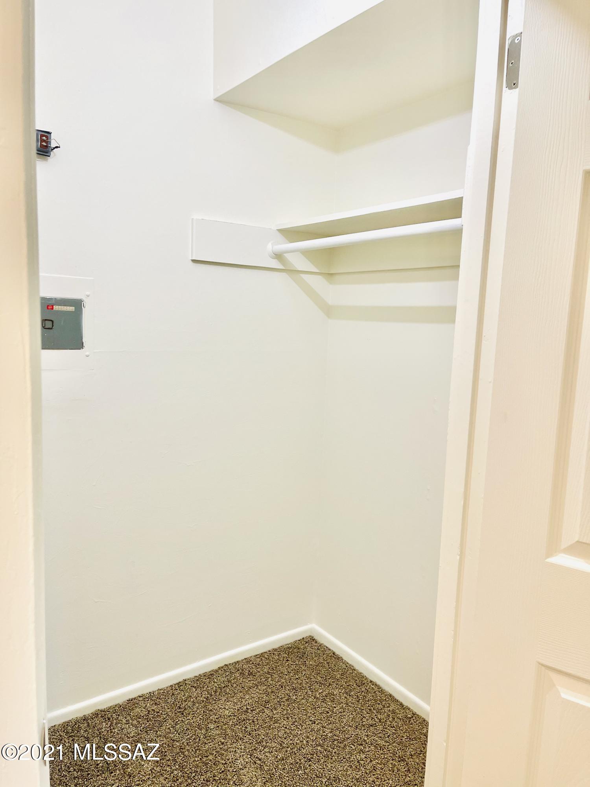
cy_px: 394
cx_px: 295
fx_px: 591
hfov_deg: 53.1
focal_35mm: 26
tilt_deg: -8.3
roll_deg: -1.8
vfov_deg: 67.3
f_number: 1.6
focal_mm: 5.1
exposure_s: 1/120
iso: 100
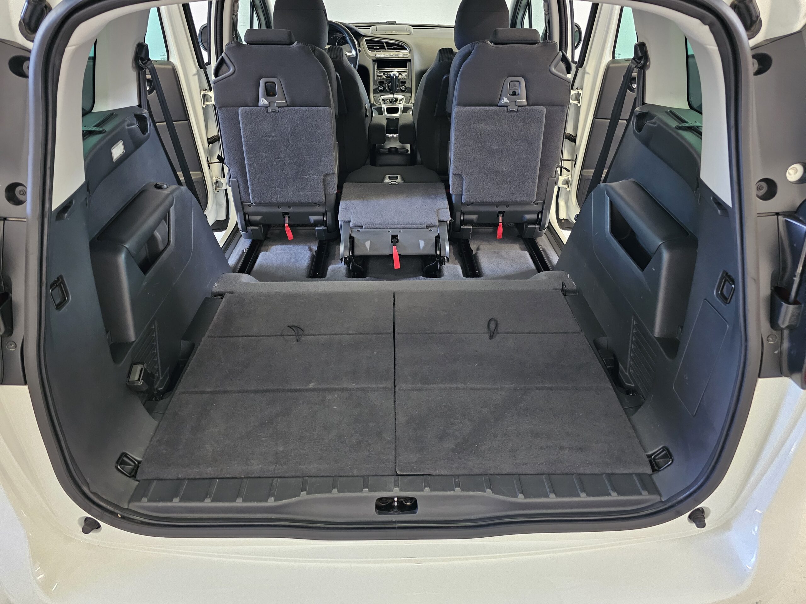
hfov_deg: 73.9
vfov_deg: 58.9
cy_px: 302
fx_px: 536
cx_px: 403
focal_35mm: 23
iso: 1250
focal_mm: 6.3
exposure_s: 1/24
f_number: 1.7
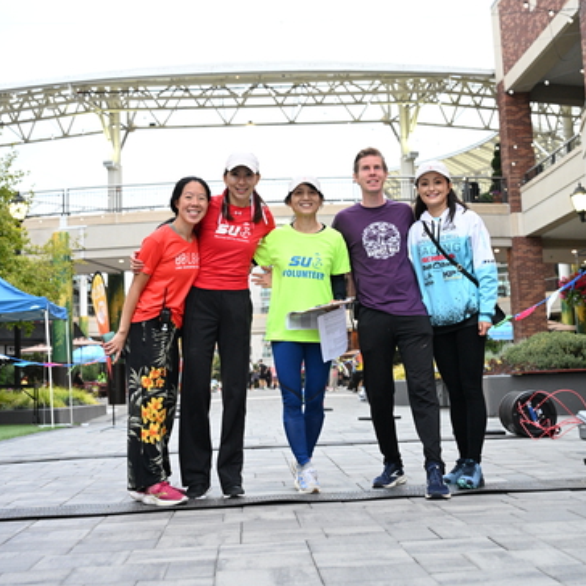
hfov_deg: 31.6
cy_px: 214
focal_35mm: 54
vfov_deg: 31.5
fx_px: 1034
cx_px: 294
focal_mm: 42
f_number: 4
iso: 3200
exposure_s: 1/400
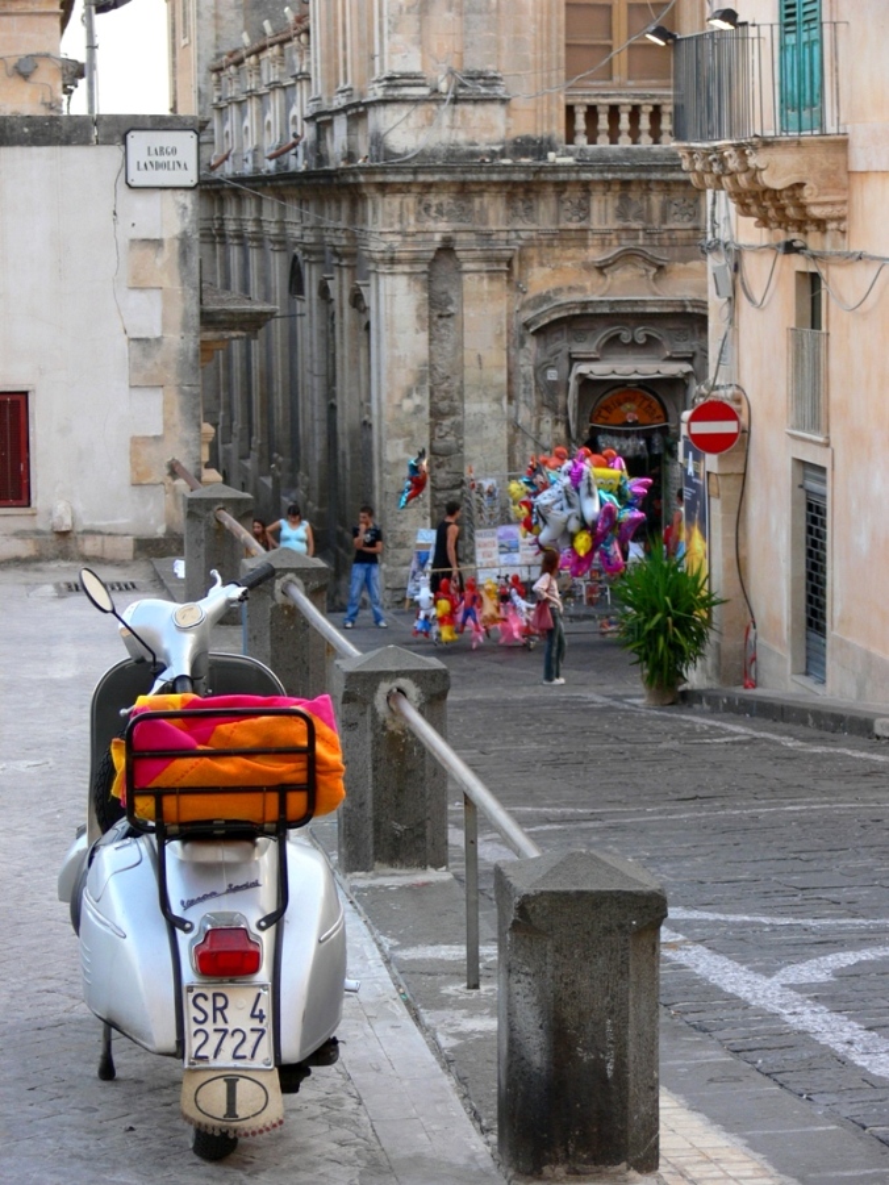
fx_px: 3321
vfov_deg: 20.2
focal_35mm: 97
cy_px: 592
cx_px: 444
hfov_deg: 15.2
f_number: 3.6
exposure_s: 1/60
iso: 80
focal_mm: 20.6
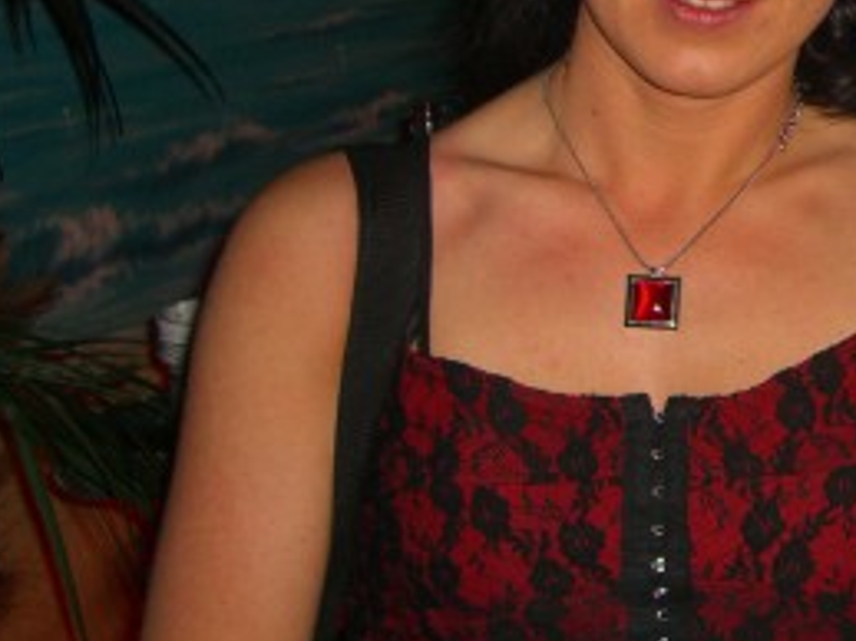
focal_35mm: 88
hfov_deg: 21.3
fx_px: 2175
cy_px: 79
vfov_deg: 16.6
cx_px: 896
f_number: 2.8
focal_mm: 7.9
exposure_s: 1/60
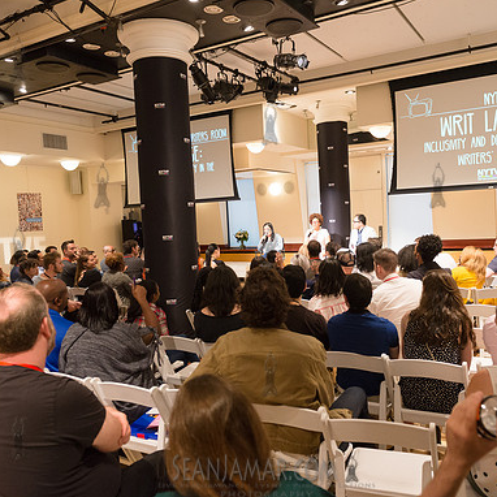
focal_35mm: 31
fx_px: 504
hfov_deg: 52.5
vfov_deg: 52.5
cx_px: 269
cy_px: 248
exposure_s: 1/80
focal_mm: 24
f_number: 4
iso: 2500
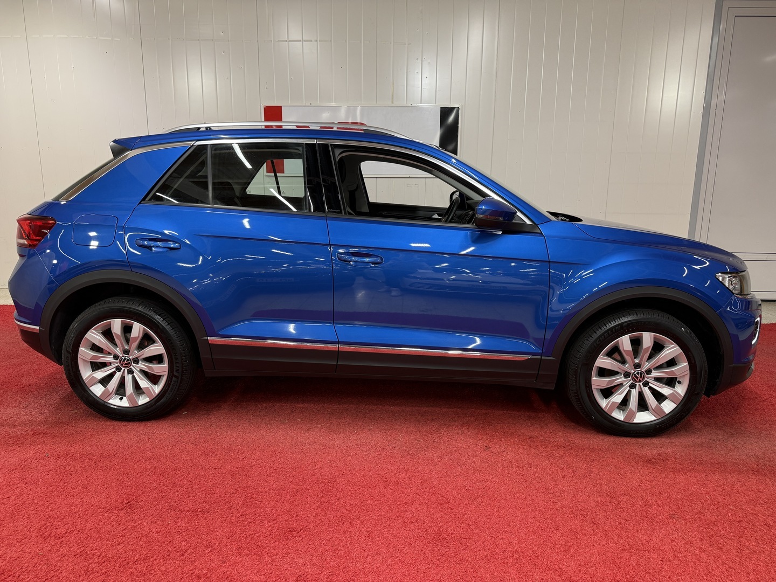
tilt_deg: -10.2
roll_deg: +0.1
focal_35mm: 24
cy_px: 291
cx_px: 388
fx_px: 538
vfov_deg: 56.8
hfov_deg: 71.6
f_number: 1.78
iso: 160
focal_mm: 6.76
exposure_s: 1/100
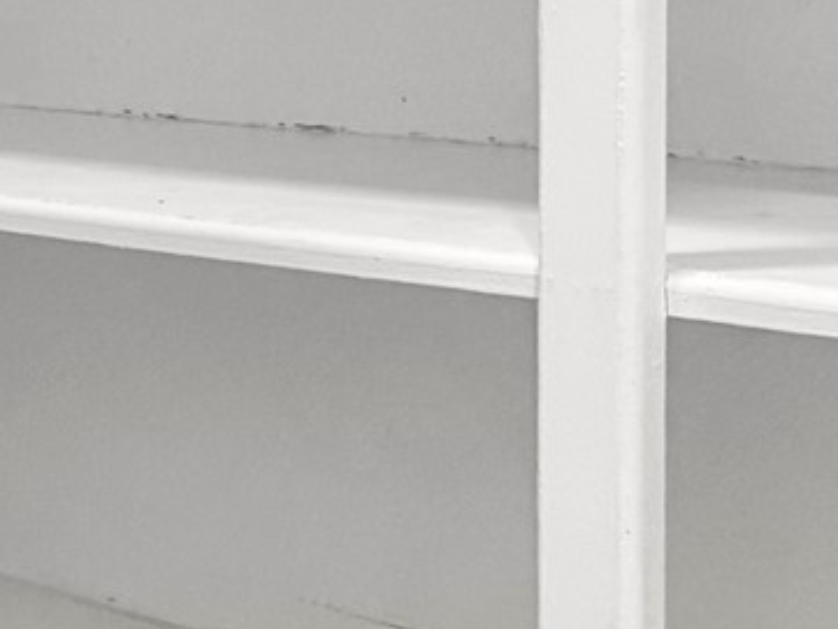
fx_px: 3293
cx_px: -706
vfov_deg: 10.8
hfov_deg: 13.0
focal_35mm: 136
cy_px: 585
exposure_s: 1/60
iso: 400
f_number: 1.8
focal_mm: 6.76
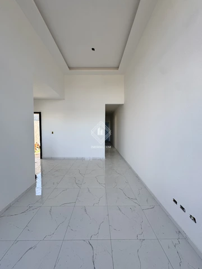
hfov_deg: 85.7
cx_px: 101
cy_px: 134
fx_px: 109
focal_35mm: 14
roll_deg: -0.4
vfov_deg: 102.1
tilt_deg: -3.0
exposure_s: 1/162
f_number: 2.2
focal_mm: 2.22
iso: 40
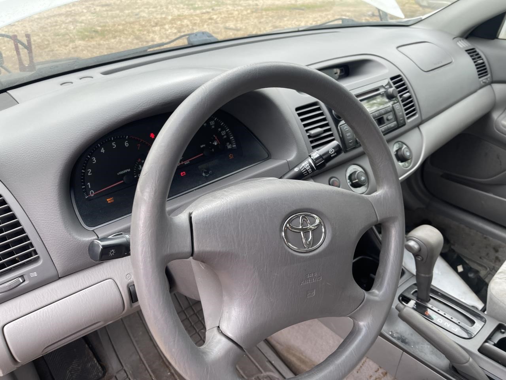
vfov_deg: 54.9
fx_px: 365
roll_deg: +2.8
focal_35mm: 25
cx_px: 253
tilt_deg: -31.5
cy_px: 190
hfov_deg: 69.4
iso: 40
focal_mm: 5.1
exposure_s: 1/121
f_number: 1.6
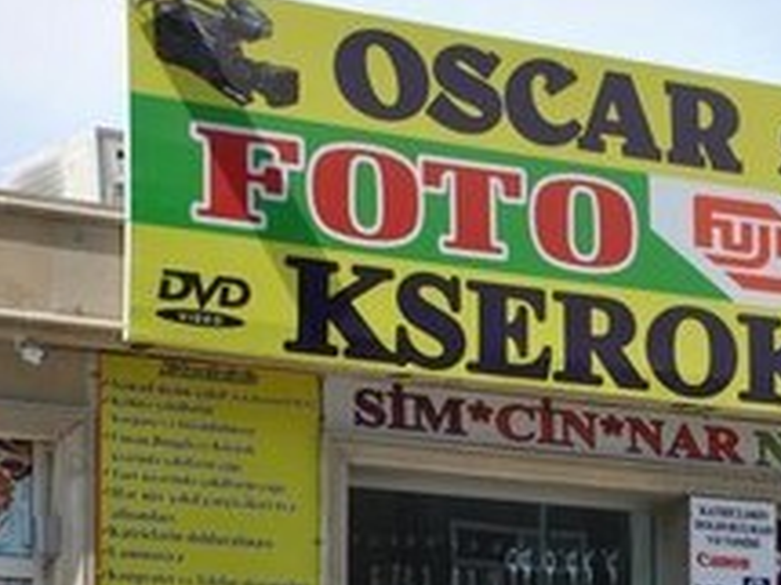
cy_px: 679
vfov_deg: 10.3
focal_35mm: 142
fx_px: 3202
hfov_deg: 13.8
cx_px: 690
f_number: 8
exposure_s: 1/250
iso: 100
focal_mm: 32
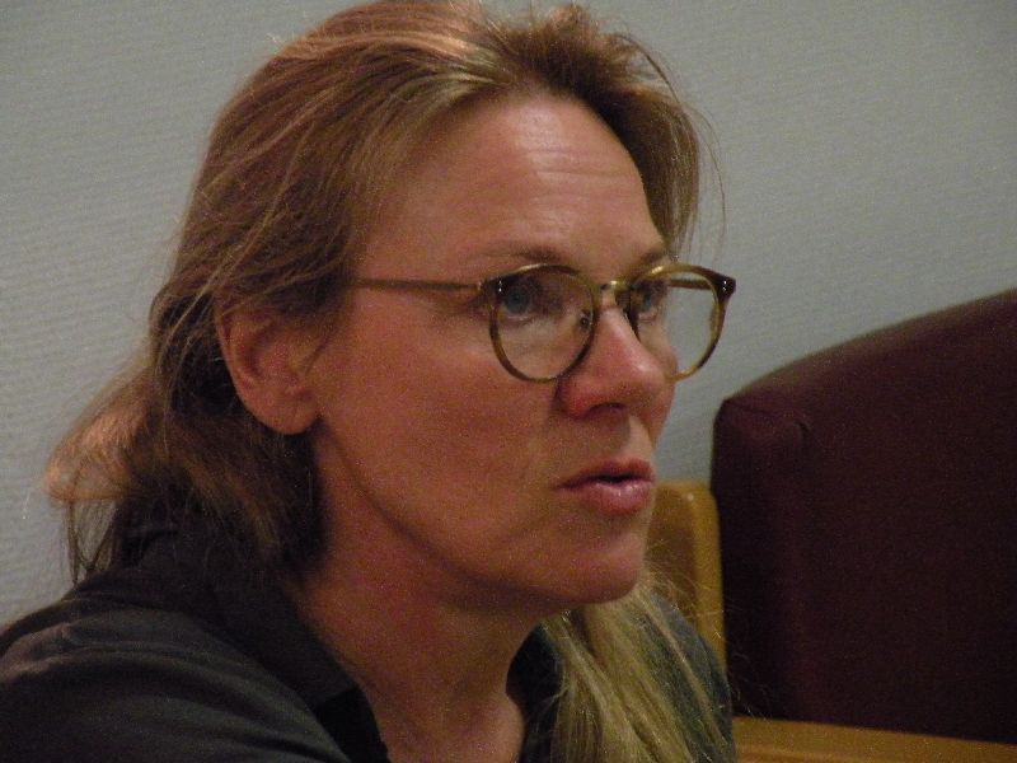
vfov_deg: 7.1
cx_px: 508
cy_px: 382
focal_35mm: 208
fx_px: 6111
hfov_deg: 9.5
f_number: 4.5
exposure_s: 1/60
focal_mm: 36.9
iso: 800
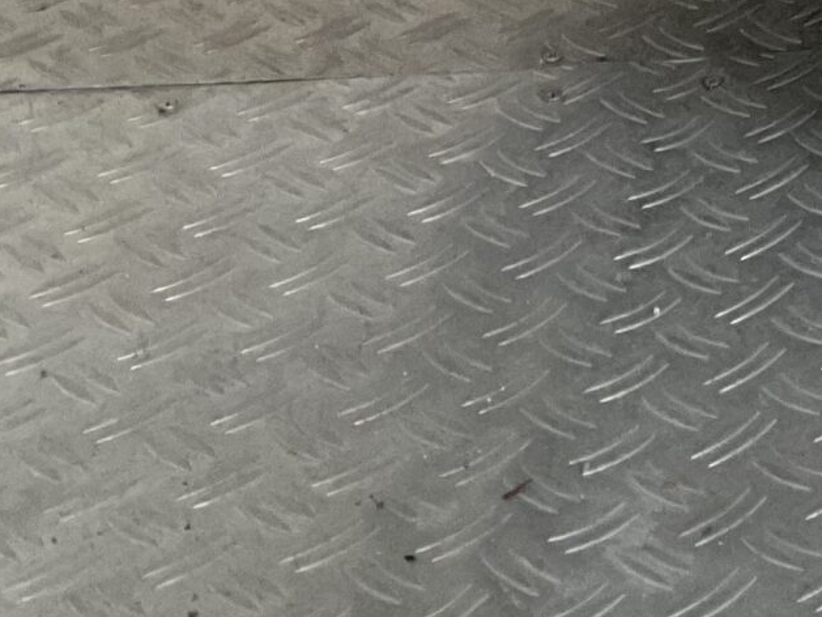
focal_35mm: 118
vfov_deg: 11.6
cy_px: -499
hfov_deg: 14.0
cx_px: 1668
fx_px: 2803
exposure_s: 1/100
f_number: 1.8
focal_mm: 3
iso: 64
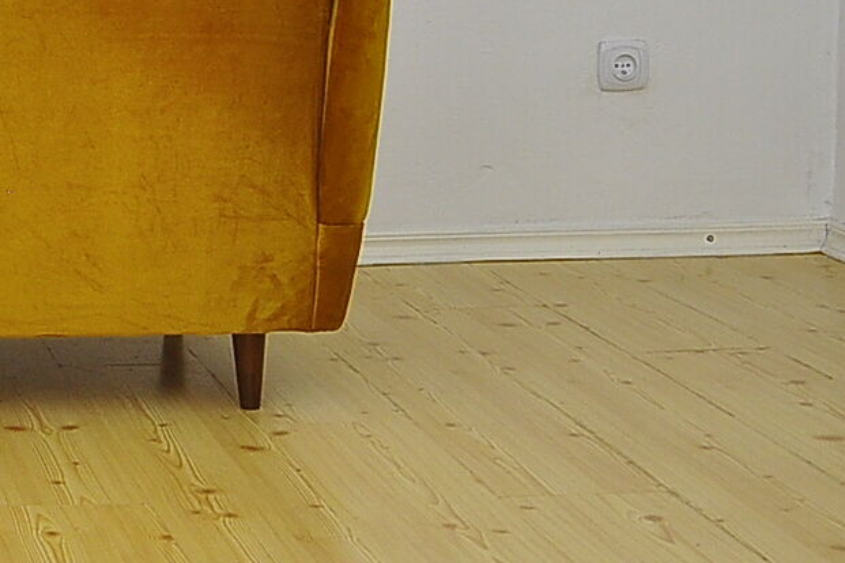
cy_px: -14
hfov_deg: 18.1
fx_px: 2394
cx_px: -370
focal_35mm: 102
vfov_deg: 13.2
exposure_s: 1/200
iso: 400
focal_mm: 22
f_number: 5.6
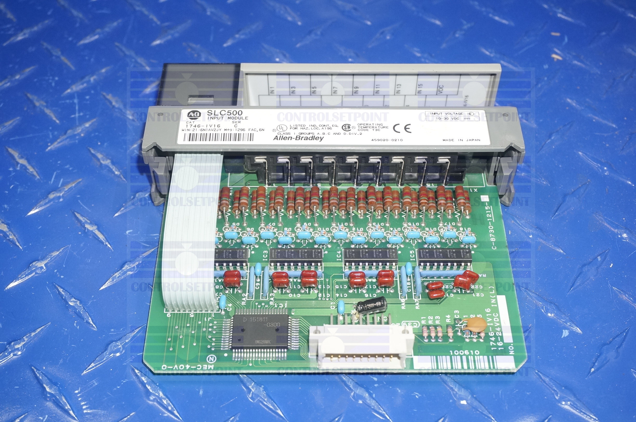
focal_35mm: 48
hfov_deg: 41.2
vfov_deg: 28.0
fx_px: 847
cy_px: 211
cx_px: 318
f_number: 6.3
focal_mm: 32
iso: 800
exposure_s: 1/100
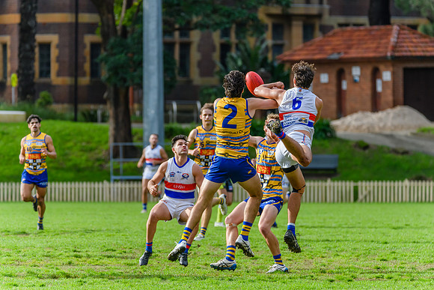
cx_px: 233
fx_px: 4053
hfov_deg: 6.1
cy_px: 129
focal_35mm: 336
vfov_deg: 4.1
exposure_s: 1/1600
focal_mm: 300
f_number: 5.6
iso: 1250
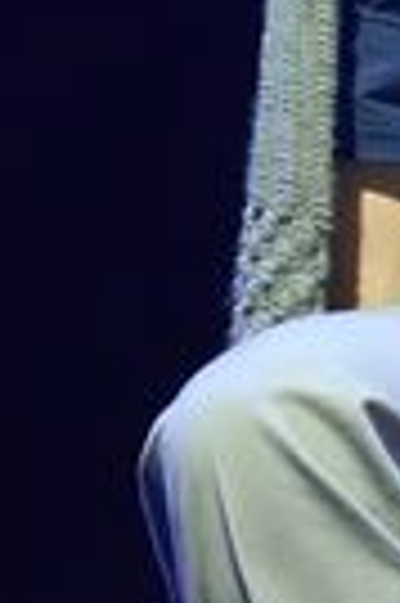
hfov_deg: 1.1
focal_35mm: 1250
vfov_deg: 1.7
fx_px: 20886
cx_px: 784
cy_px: -214
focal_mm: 200
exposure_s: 1/200
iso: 4000
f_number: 3.2
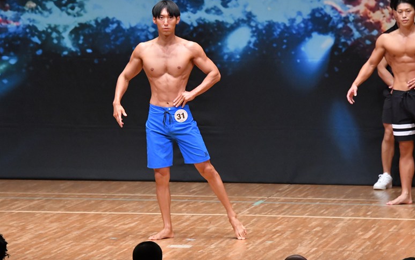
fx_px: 3122
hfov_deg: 7.6
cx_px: 208
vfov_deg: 4.8
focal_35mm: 276
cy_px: 124
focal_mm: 180
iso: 8000
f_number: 5.6
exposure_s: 1/400
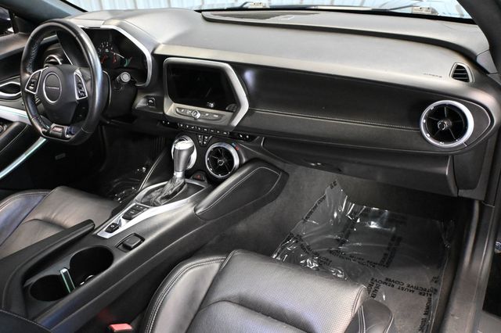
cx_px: 250
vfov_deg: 41.7
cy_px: 166
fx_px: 438
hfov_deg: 59.5
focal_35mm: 32
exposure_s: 1/60
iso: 6400
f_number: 4
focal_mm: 21
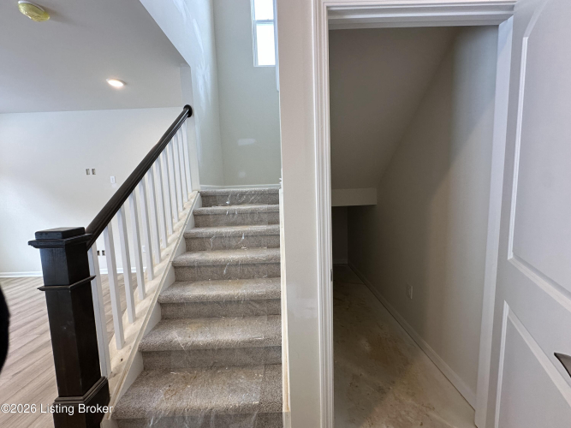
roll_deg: +1.5
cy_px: 214
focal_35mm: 14
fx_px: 231
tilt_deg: -5.9
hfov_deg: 102.1
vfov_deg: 85.7
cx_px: 286
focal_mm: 2.22
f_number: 2.2
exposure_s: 1/120
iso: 160
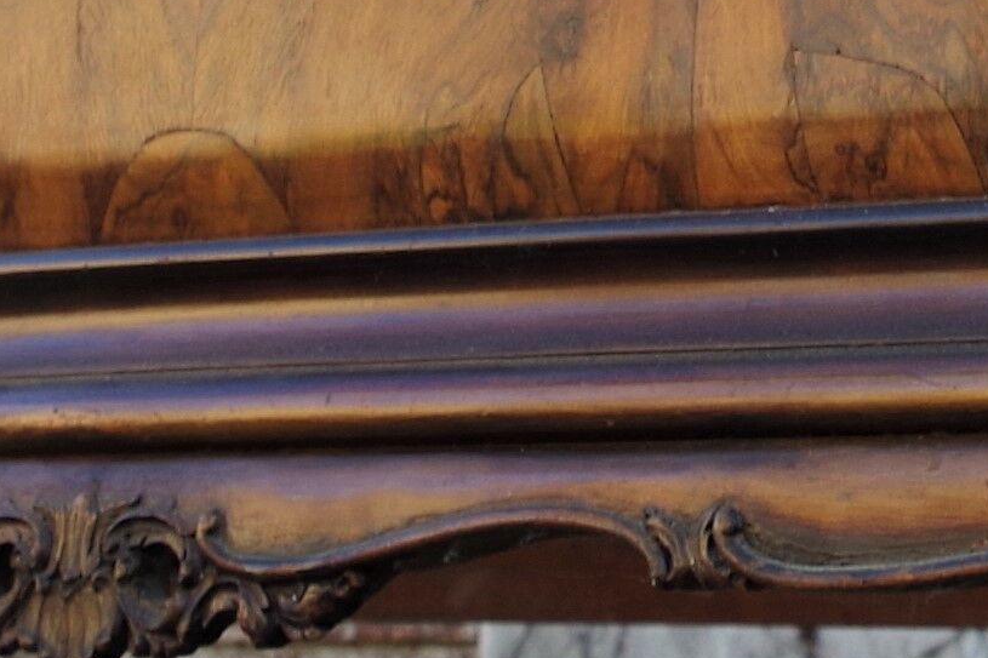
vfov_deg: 5.3
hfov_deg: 7.8
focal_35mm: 251
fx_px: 6887
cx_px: 2122
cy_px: -745
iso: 100
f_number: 4.5
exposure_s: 1/80
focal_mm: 24.38
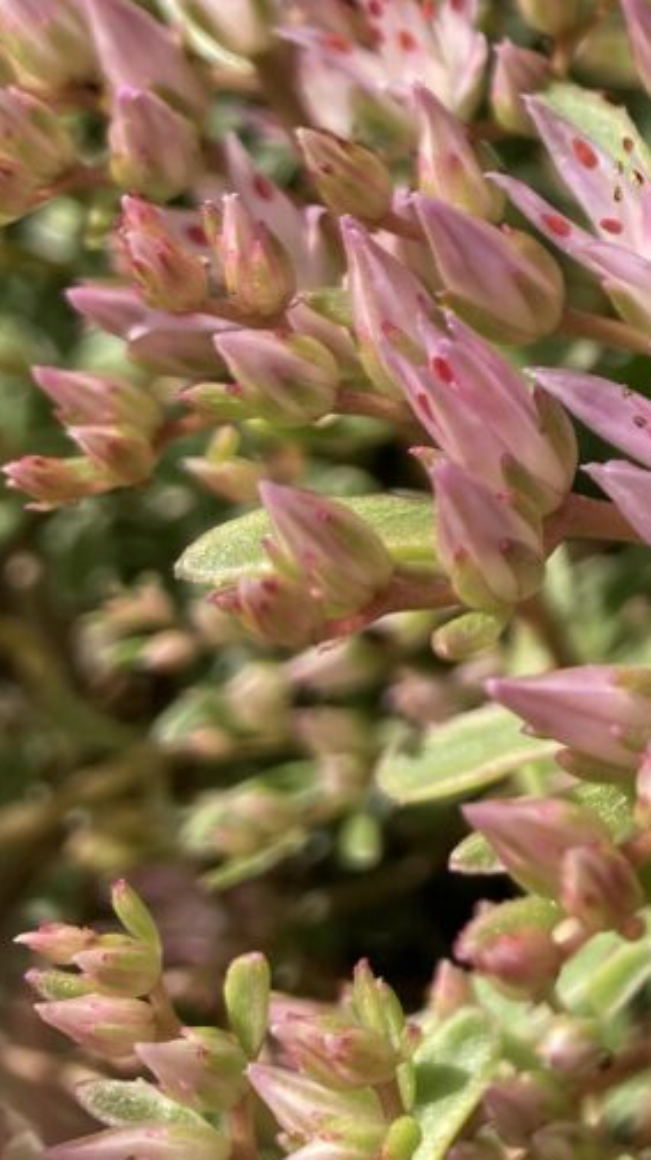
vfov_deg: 33.3
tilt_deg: -60.1
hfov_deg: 17.2
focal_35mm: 62
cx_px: 1014
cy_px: 327
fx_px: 1905
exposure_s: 1/1675
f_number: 1.8
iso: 20
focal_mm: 3.99
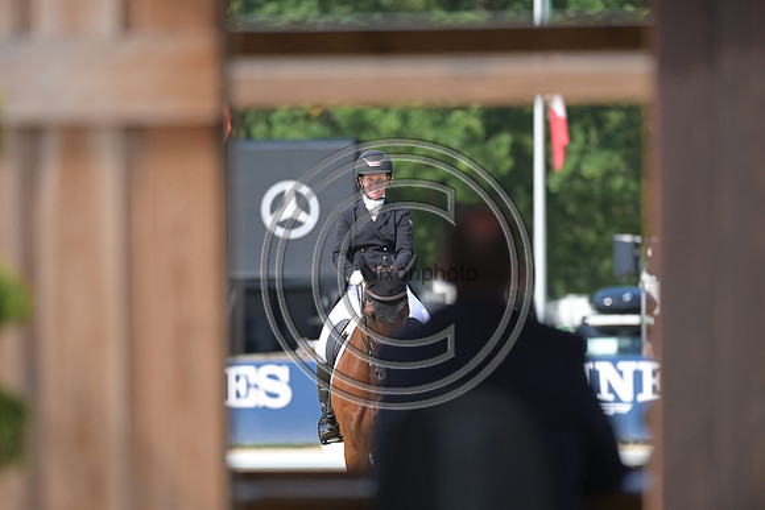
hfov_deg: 5.2
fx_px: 8502
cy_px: 255
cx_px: 382
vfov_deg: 3.4
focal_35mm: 400
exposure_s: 1/1250
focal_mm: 400
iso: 560
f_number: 5
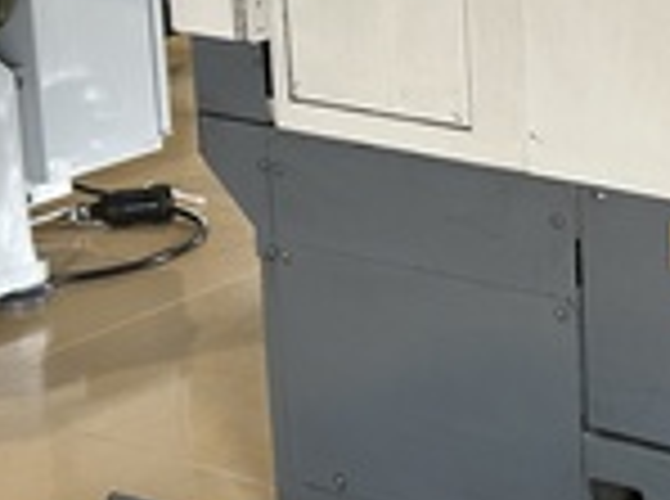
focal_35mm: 112
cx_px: 949
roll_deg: -0.3
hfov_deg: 16.3
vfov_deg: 13.1
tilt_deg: -13.1
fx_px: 2163
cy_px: 54
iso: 100
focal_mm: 5.7
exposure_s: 1/60
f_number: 1.5
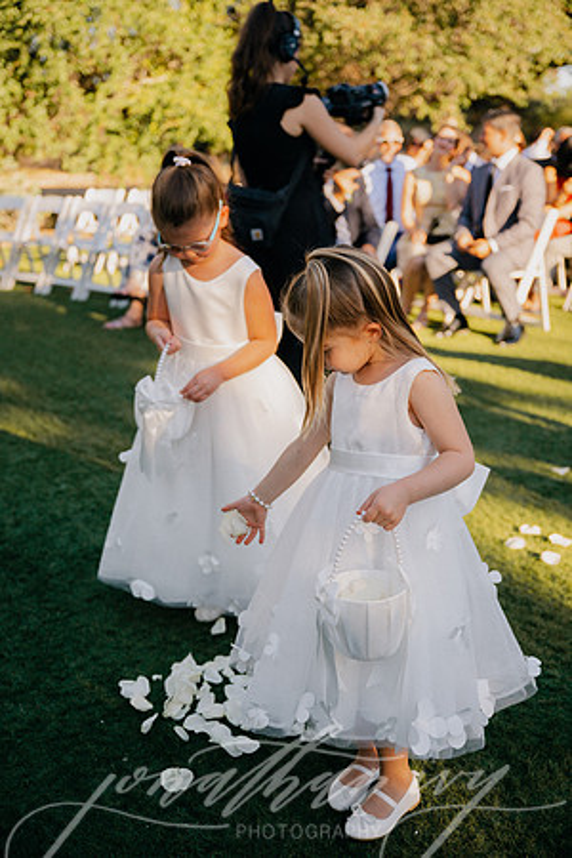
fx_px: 929
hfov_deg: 34.2
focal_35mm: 39
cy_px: 429
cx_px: 286
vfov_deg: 49.6
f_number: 2.8
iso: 200
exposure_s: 1/2500
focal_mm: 39
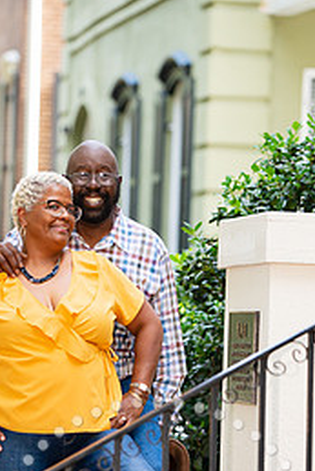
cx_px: 155
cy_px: 351
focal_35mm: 217
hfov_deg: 6.3
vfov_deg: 9.5
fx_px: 2844
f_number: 2.8
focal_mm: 125
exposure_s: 1/1000
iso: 640
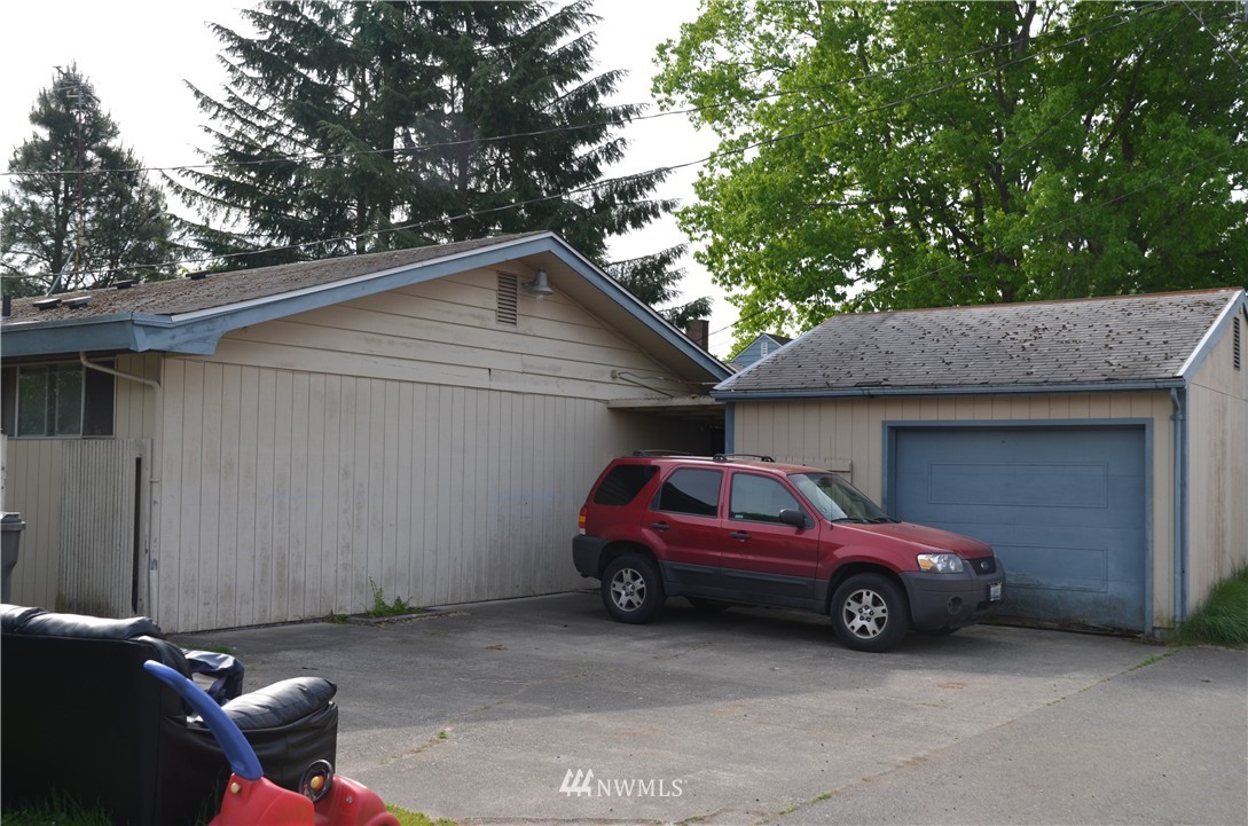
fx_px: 1297
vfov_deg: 35.3
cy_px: 413
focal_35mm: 38
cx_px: 624
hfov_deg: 51.4
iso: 125
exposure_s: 1/250
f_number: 8
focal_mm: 25
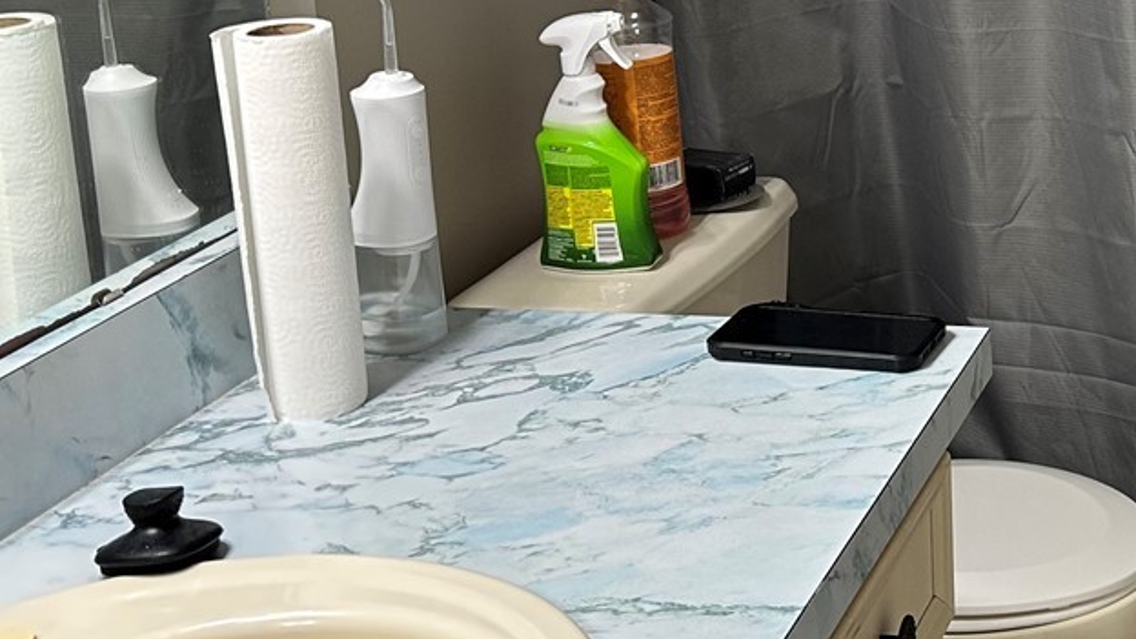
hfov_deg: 29.4
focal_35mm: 67
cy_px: -2
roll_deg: +2.3
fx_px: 2018
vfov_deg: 17.6
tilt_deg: -10.1
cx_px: 1136
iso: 125
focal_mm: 6.86
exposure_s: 1/120
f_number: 1.78
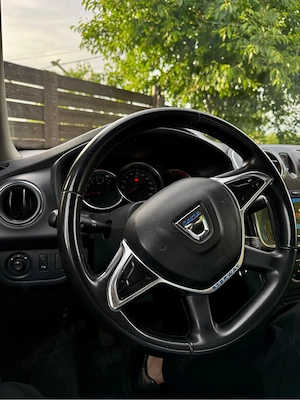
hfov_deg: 56.8
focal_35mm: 24
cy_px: 200
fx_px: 277
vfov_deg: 71.6
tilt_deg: -9.1
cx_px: 150
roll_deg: -2.3
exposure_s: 1/243
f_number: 1.78
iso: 160
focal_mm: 6.76
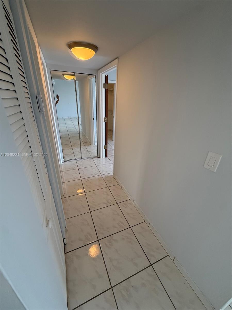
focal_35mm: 14
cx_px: 116
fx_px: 125
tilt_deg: -23.9
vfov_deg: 102.1
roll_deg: -3.1
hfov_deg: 85.7
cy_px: 155
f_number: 2.2
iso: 200
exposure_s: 1/120
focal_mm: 2.22
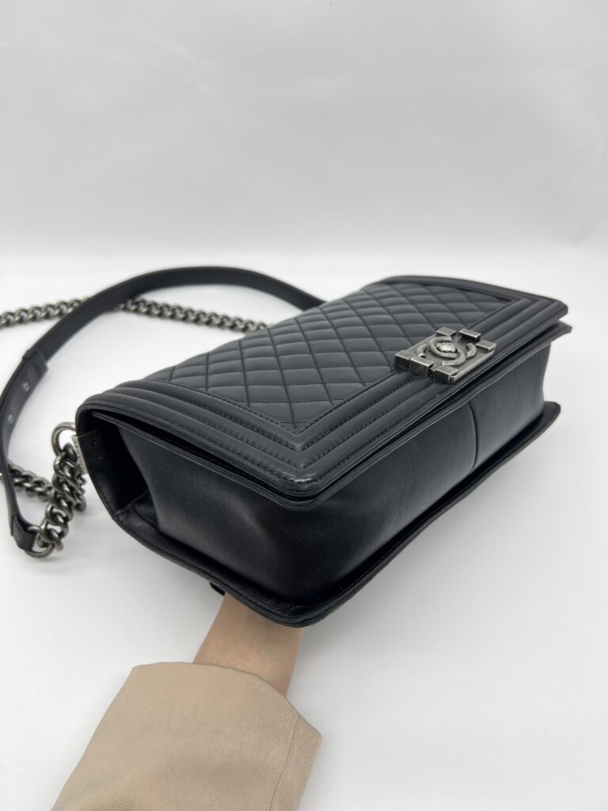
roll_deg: -4.2
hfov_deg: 53.1
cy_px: 406
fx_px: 609
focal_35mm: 26
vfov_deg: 67.3
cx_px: 304
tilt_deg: -44.5
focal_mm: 5.7
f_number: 1.5
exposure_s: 1/147
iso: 32
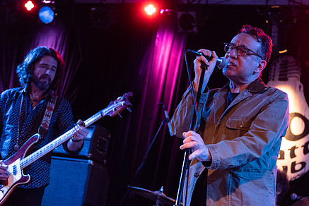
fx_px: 593
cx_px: 169
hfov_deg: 29.2
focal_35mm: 69
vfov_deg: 19.8
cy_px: 116
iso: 2000
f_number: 3.2
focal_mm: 52
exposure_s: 1/160
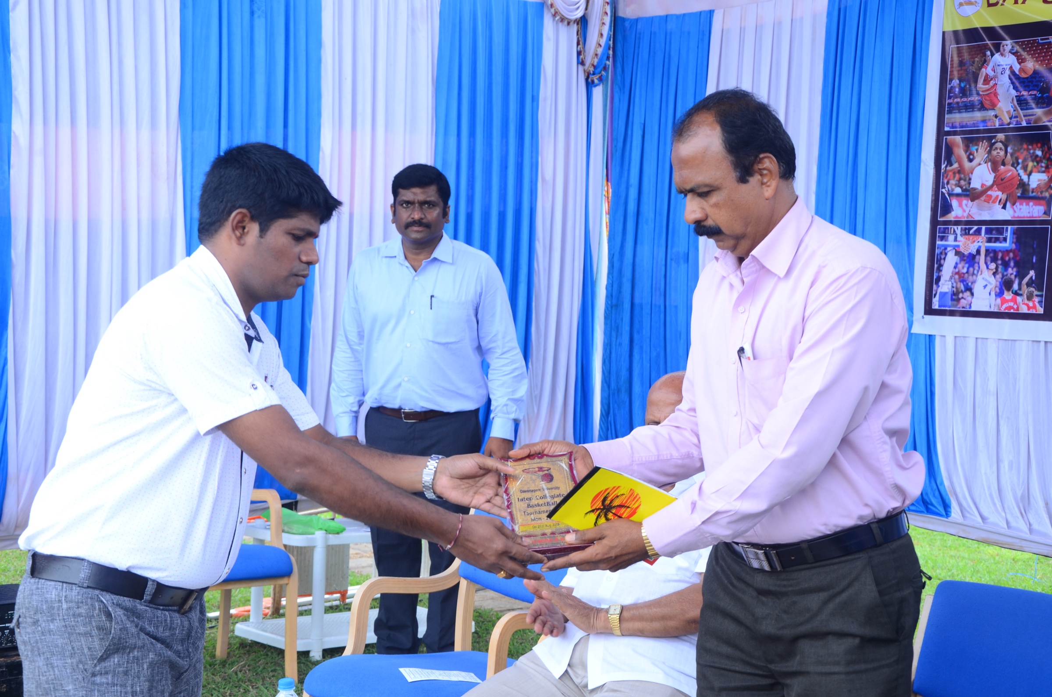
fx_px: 1749
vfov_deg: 22.5
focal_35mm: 60
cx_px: 526
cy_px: 348
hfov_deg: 33.5
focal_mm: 40
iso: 250
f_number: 6.3
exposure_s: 1/125
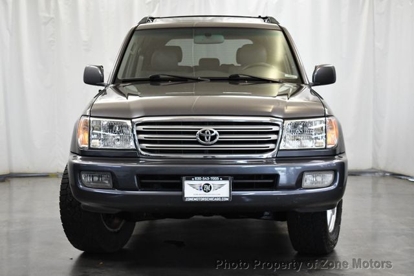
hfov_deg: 30.1
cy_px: 138
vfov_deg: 20.3
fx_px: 770
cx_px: 207
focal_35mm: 67
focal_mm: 45
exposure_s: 1/125
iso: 2200
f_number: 5
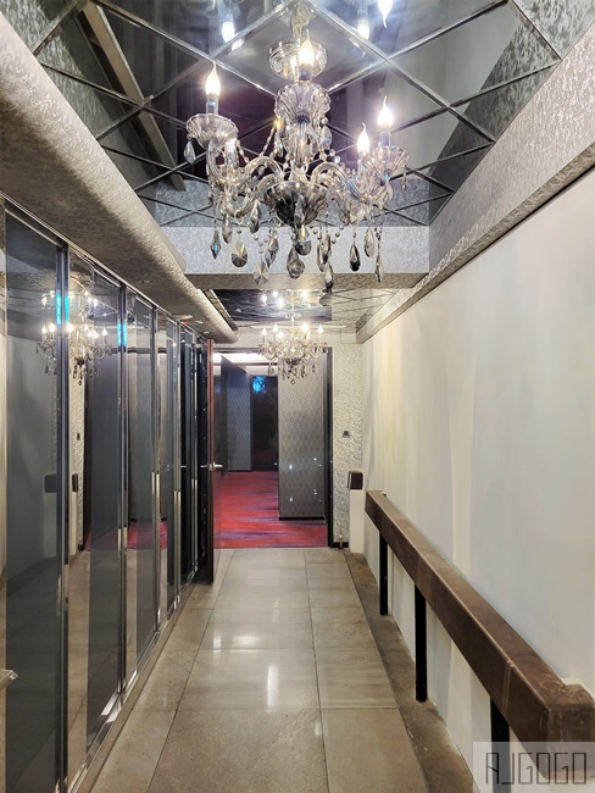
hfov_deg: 53.1
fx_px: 595
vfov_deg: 67.3
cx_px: 298
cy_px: 396
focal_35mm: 26
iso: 320
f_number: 1.8
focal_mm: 5.4
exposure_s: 1/40
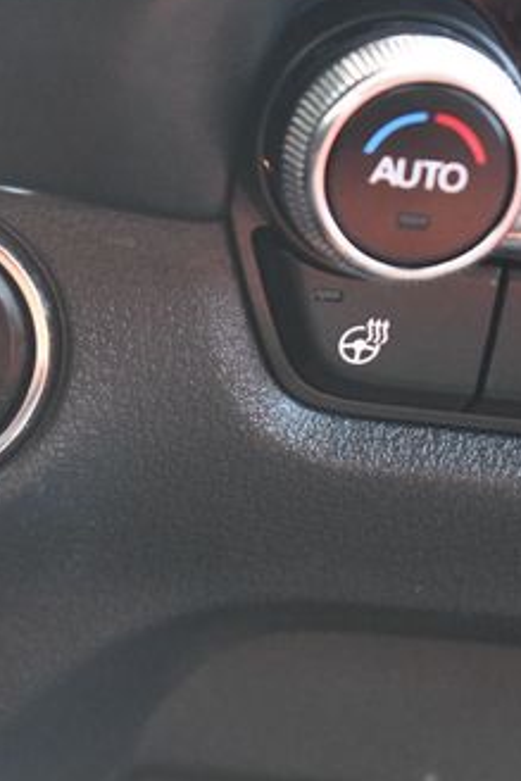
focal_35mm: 160
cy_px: 319
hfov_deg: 8.5
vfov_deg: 12.8
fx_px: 3469
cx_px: -95
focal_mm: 55
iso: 4000
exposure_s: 1/60
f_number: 5.6
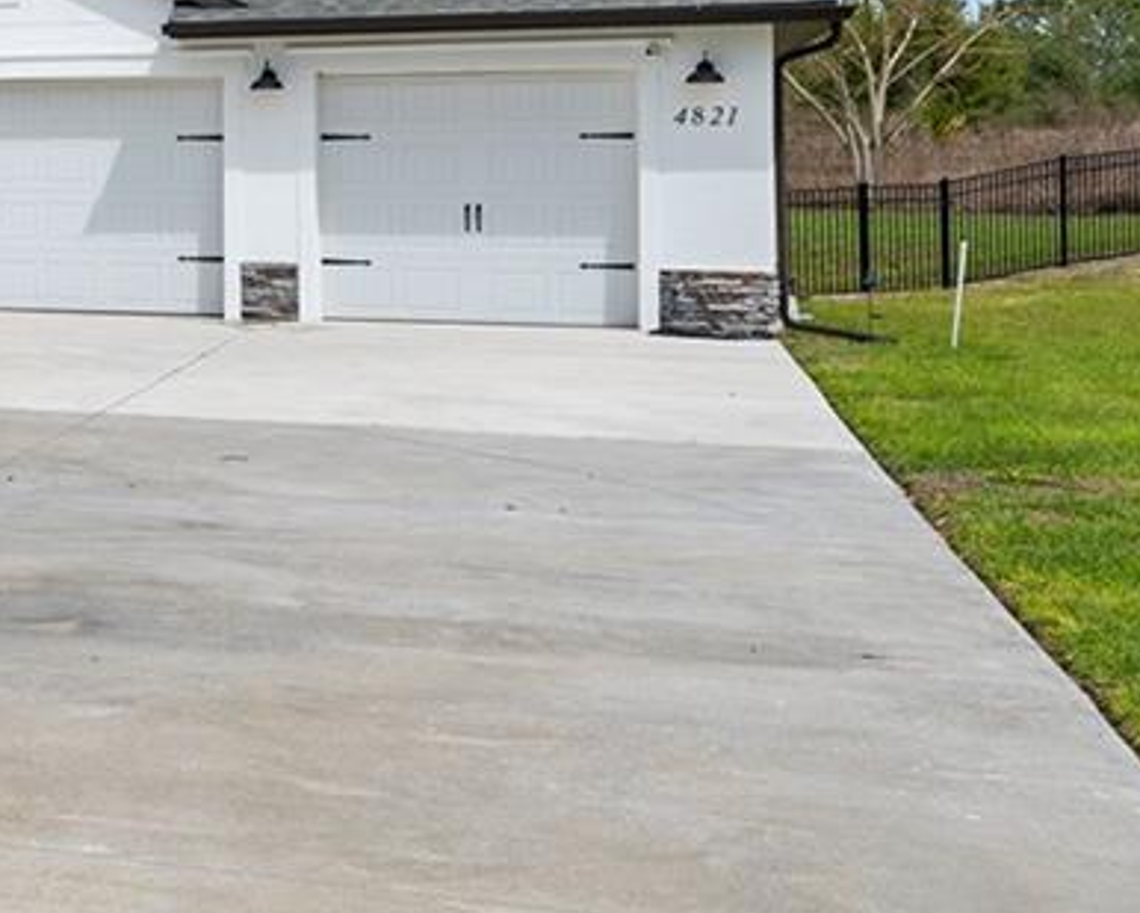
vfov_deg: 21.6
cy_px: 171
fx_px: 2362
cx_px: -768
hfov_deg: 20.9
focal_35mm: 70
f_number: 8
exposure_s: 1/200
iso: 200
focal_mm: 18
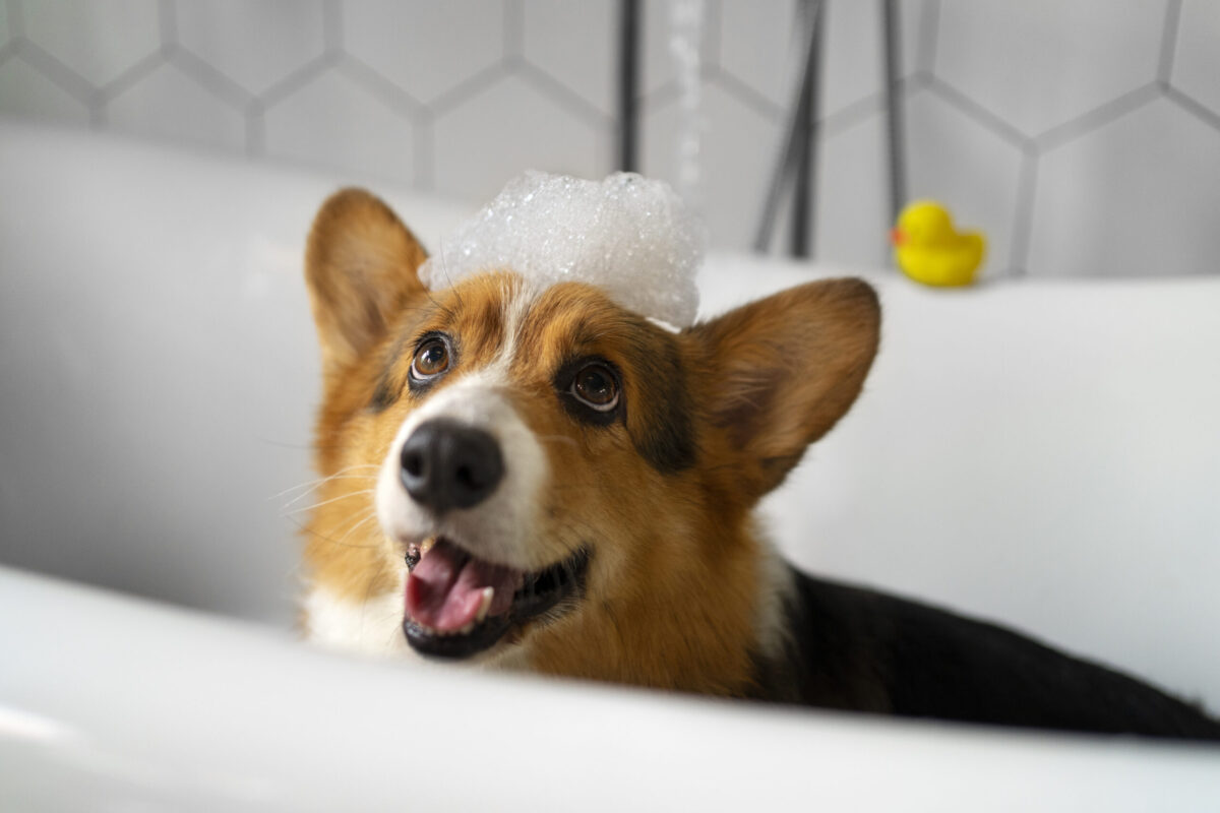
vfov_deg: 37.9
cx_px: 610
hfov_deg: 54.4
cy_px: 406
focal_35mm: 35
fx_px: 1186
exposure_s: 1/200
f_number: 2.2
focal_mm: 35
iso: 800
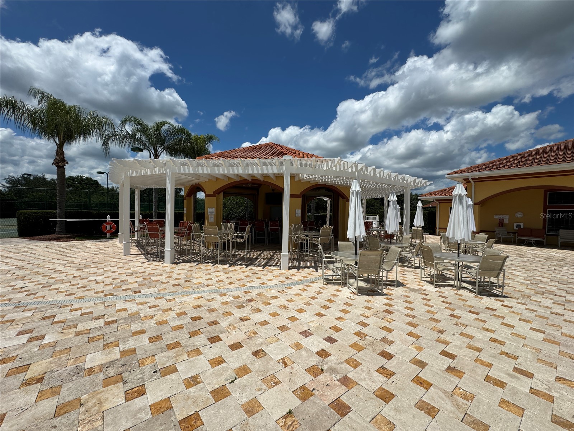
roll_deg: -0.9
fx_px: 232
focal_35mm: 14
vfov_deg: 85.7
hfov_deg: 102.1
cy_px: 216
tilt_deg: -0.9
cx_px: 287
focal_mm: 2.22
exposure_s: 1/4367
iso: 40
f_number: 2.2
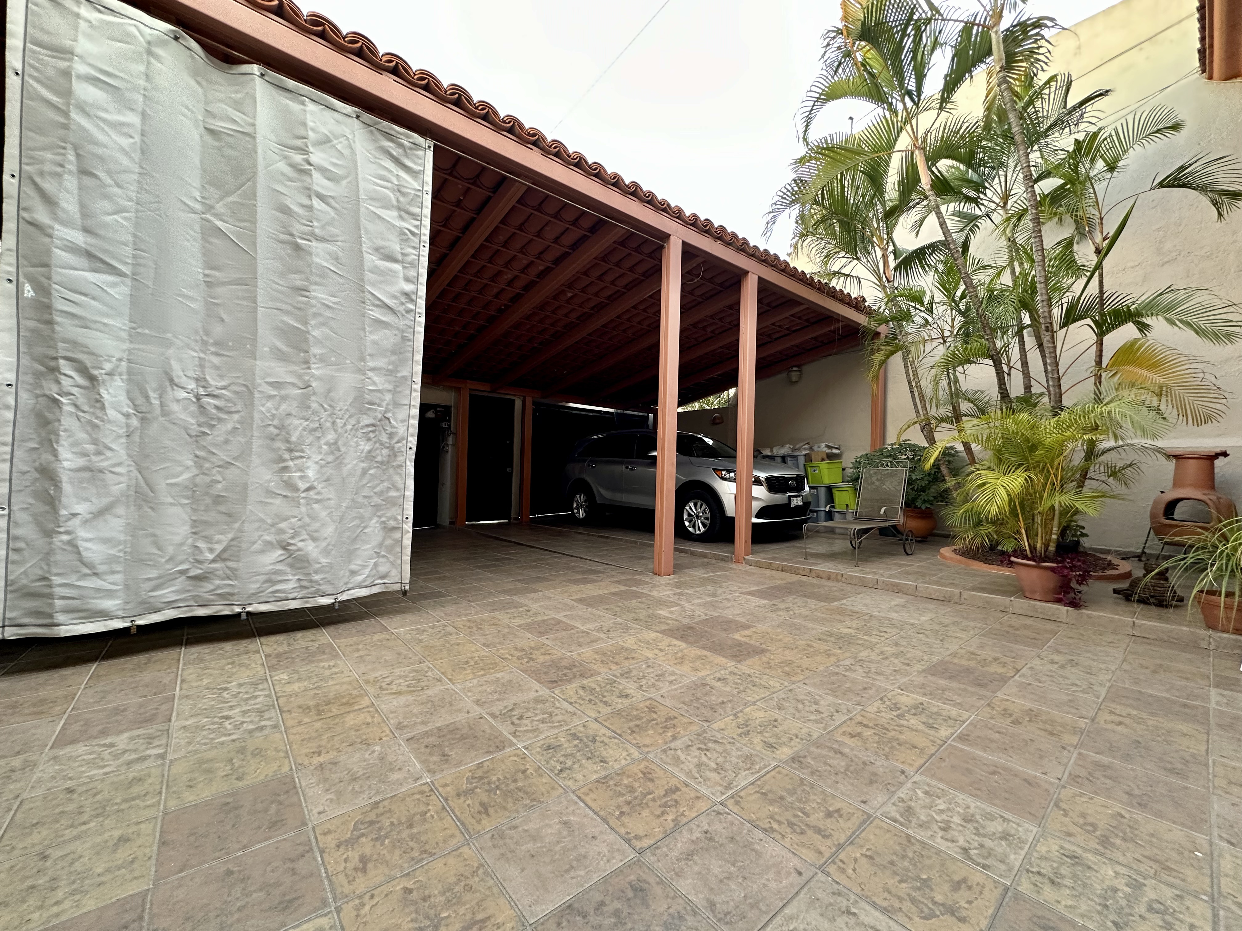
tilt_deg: +0.0
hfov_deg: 102.1
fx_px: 502
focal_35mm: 14
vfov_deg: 85.7
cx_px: 621
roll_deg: -2.1
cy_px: 466
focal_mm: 2.22
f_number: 2.2
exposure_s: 1/99
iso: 200
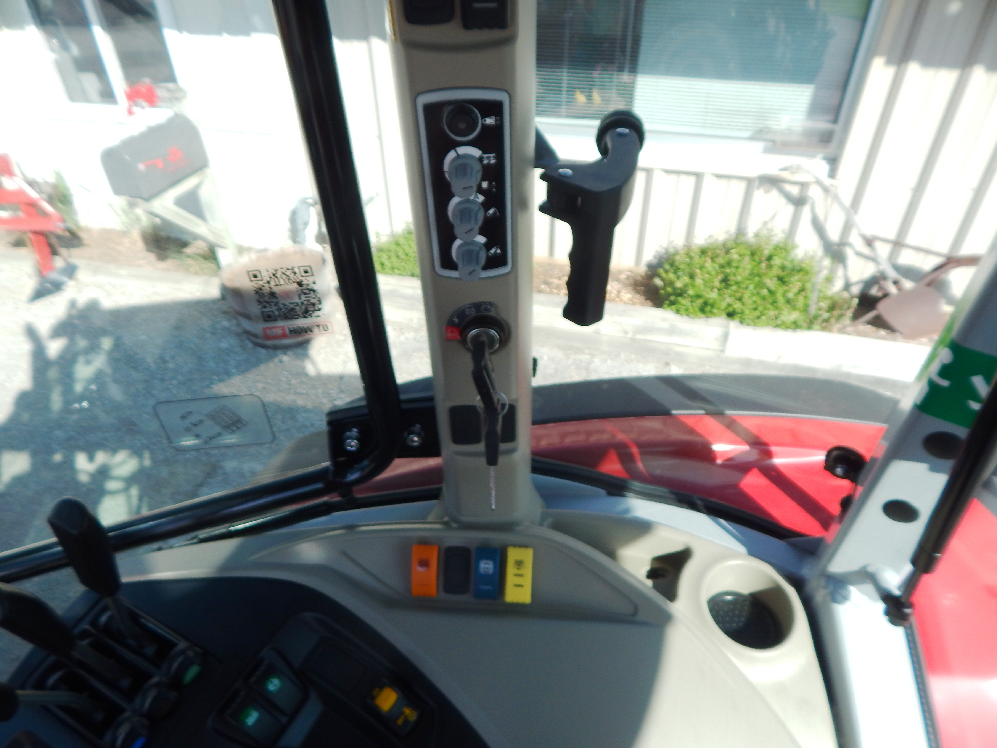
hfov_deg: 76.4
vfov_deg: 61.1
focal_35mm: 22
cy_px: 374
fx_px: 634
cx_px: 498
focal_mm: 4
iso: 125
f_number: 3
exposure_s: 1/640
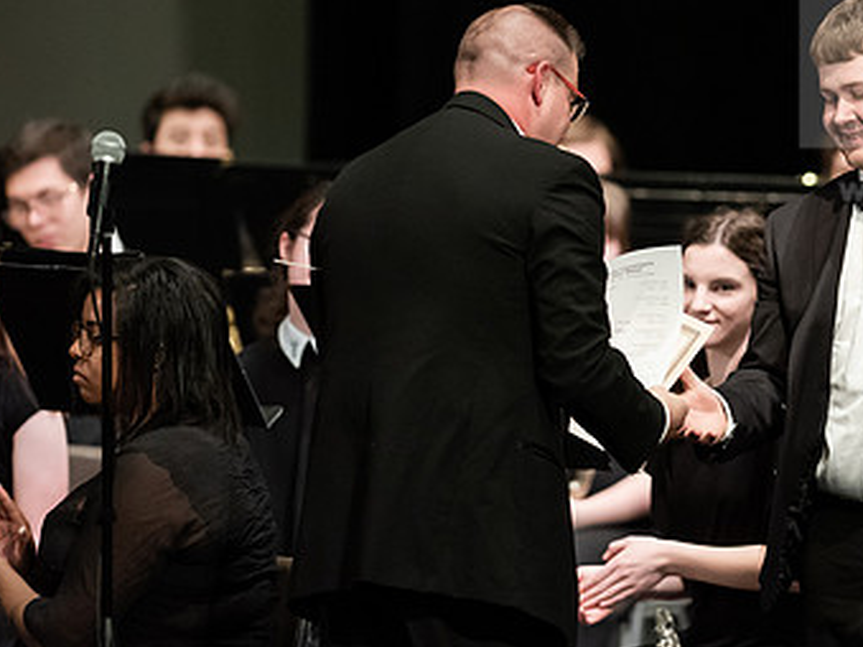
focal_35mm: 494
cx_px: 723
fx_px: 12311
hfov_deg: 4.0
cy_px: 243
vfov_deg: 3.0
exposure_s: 1/250
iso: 4000
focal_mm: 300
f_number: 3.2
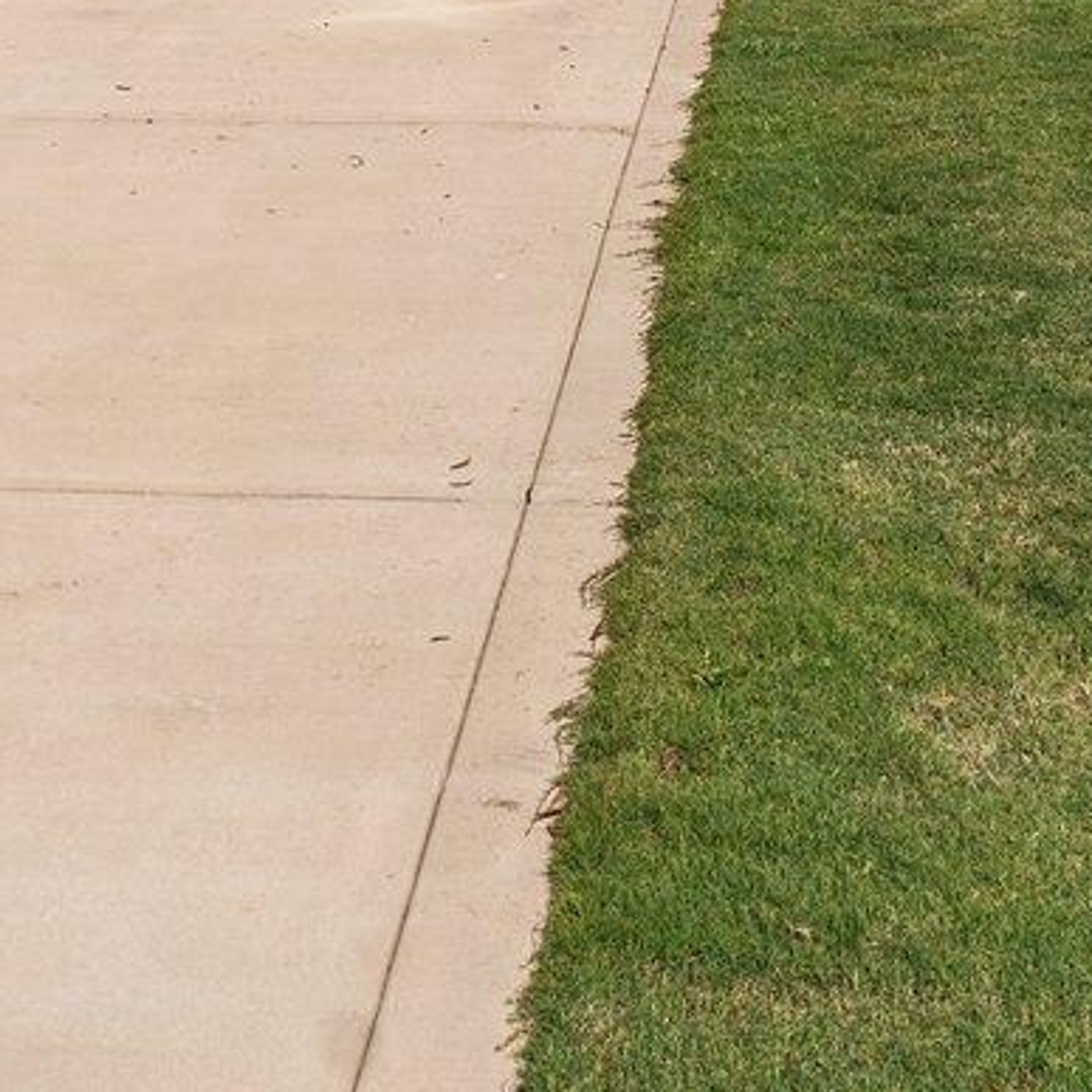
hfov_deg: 22.9
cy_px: -406
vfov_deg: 20.8
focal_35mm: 74
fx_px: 2650
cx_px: 897
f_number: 8
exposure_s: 1/2000
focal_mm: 16.5
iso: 400
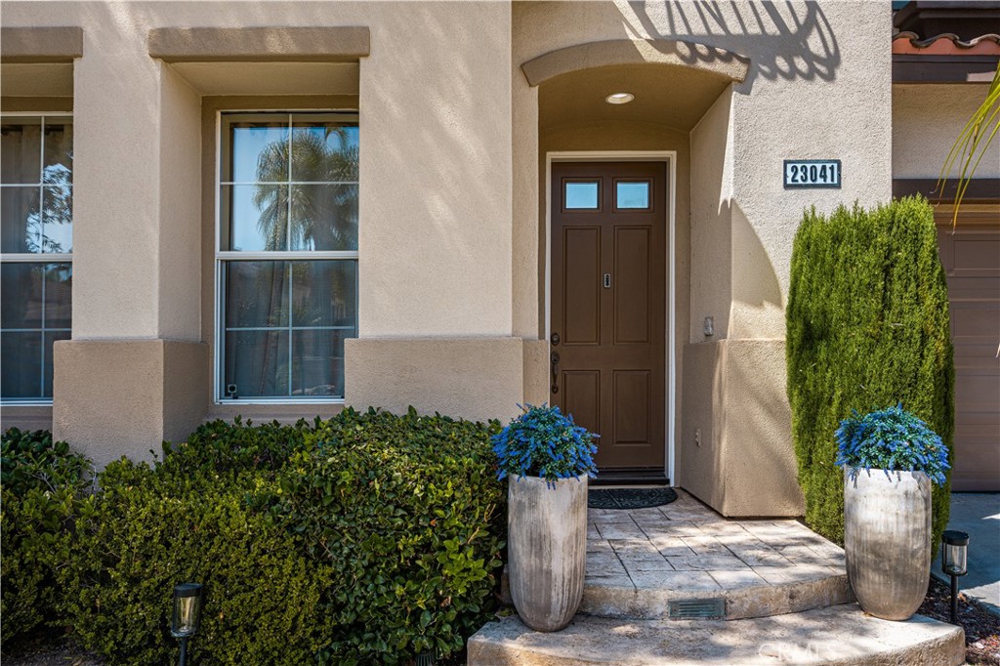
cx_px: 500
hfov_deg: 77.3
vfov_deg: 56.1
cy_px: 333
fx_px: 625
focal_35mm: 22
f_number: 11
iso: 80
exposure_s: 1/125
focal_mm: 22.5
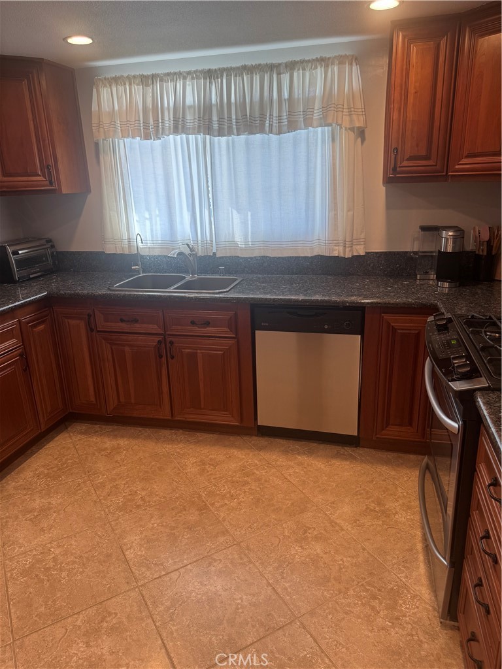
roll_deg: +2.1
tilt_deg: -18.0
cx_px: 251
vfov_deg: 71.6
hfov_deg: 56.8
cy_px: 334
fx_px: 464
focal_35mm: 24
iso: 80
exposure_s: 1/120
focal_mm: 6.76
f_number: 1.78
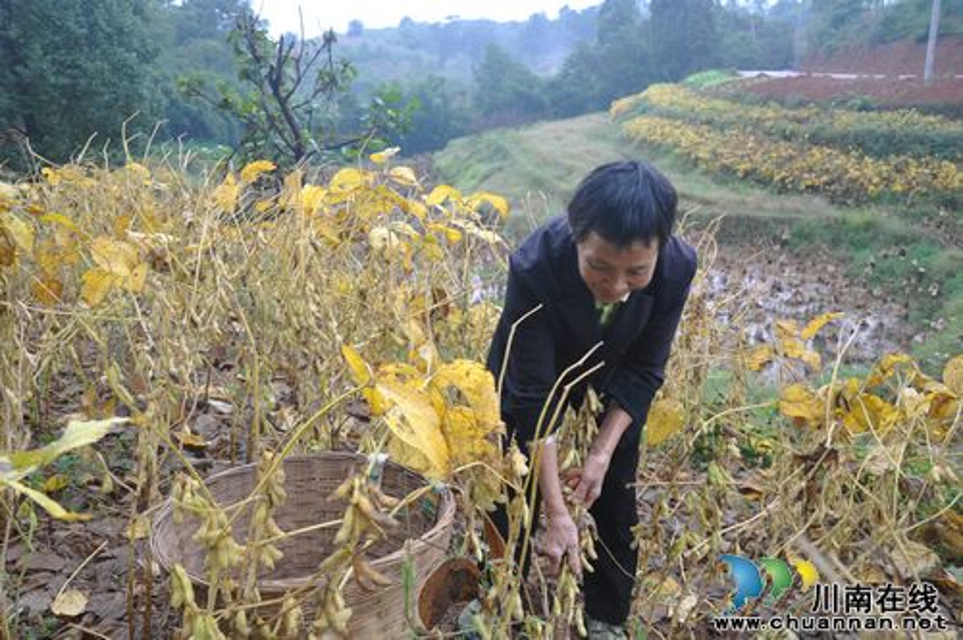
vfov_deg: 41.6
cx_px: 482
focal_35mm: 32
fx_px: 842
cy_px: 320
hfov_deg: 59.6
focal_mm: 21
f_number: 5.6
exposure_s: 1/30
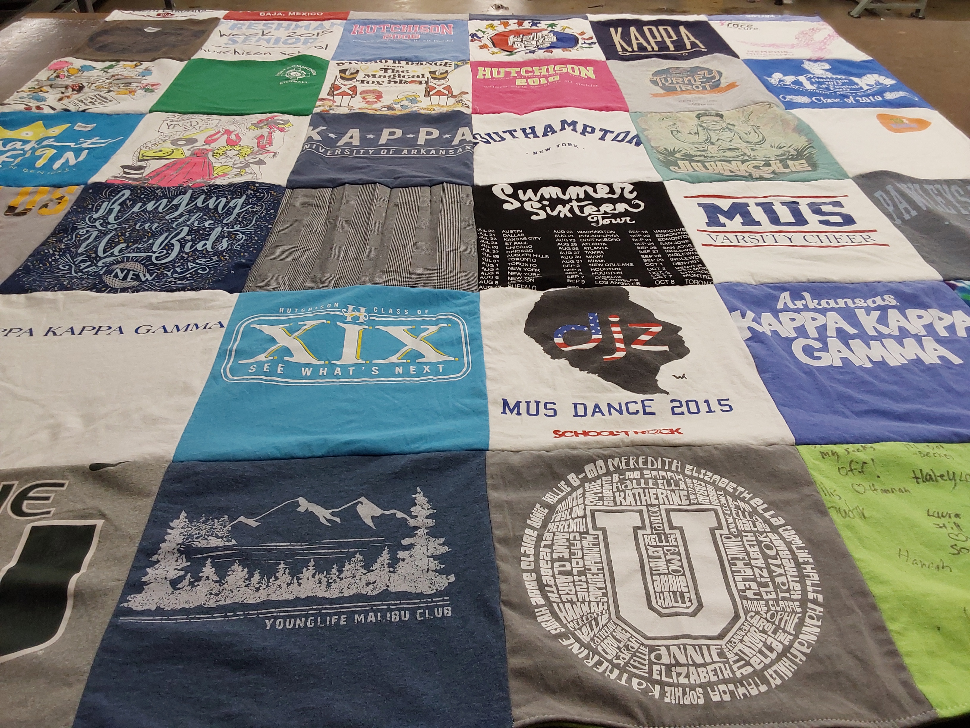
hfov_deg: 63.4
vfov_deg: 49.7
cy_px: 364
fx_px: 785
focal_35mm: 28
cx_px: 485
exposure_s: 1/60
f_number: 1.9
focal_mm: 2.91
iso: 80
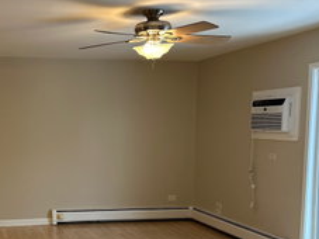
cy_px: 166
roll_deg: +0.3
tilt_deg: -5.4
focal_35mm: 49
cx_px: 41
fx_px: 451
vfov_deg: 29.4
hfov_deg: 36.8
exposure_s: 1/120
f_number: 1.5
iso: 125
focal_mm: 5.7
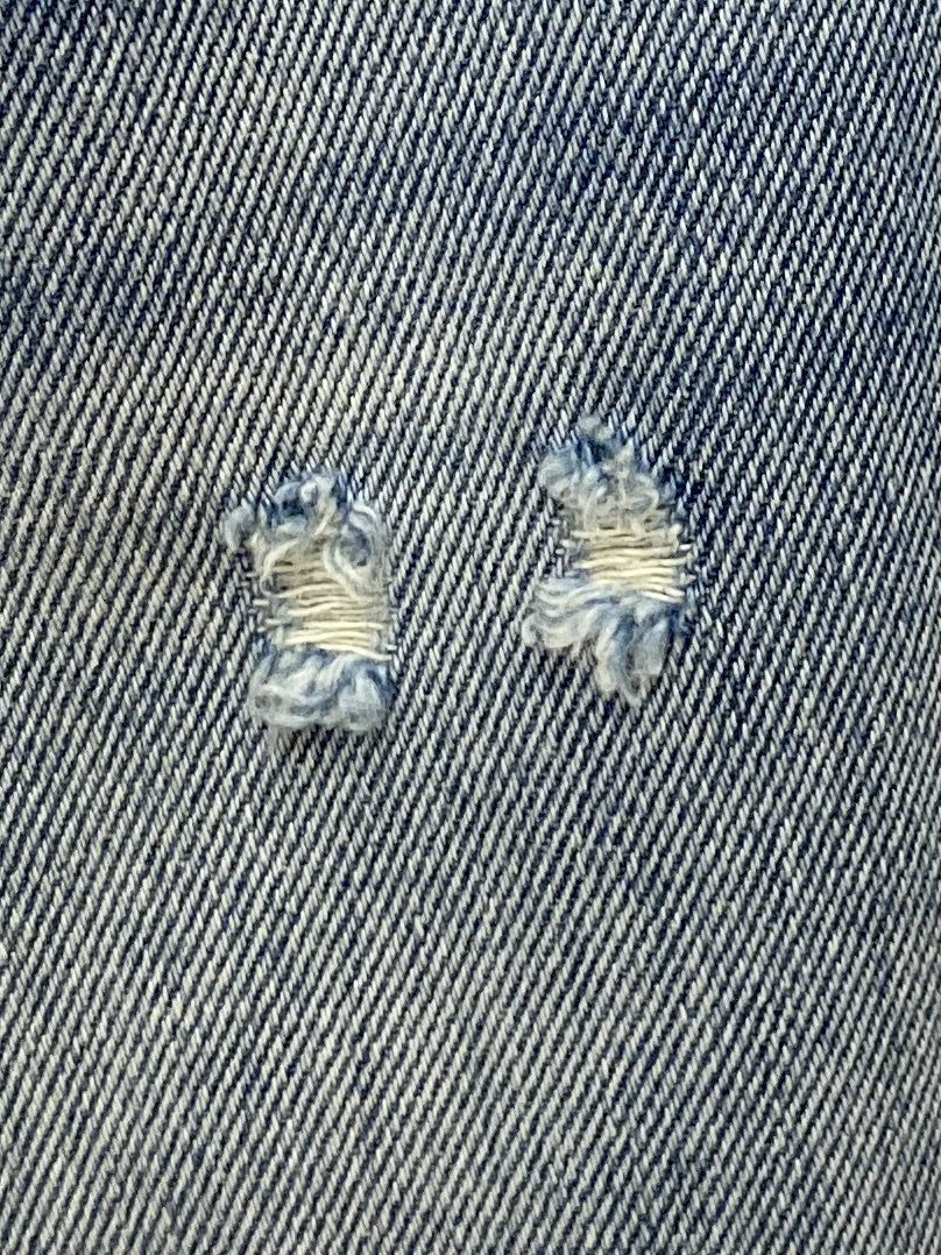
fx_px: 943
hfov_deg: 53.0
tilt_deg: -18.9
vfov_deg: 67.3
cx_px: 470
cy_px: 628
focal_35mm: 26
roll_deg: -1.2
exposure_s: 1/121
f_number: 1.8
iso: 125
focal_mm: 4.25
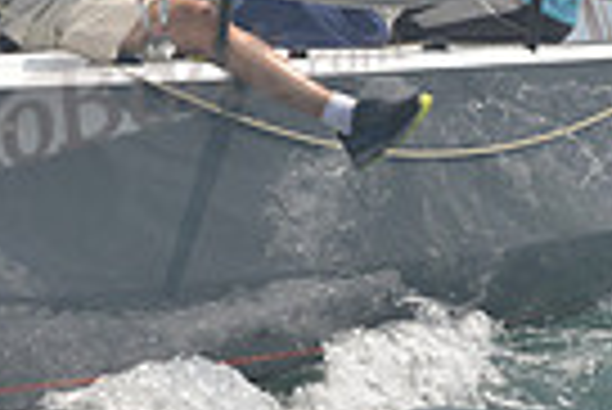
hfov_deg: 1.9
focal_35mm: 1106
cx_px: -459
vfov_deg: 1.2
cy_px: -61
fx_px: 18822
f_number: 8
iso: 280
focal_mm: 260
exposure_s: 1/1000
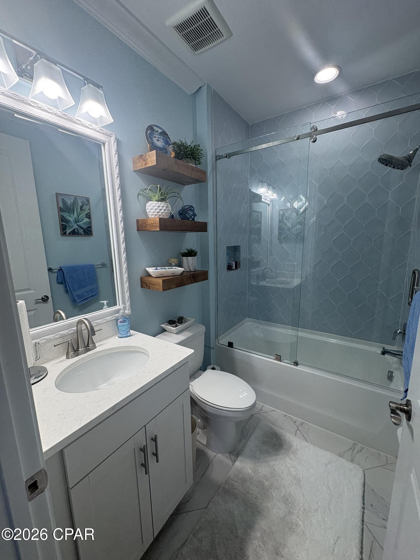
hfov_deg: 85.7
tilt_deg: -7.8
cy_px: 280
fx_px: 226
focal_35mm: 14
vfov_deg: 102.1
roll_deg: +1.1
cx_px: 210
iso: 160
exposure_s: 1/120
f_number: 2.2
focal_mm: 2.22
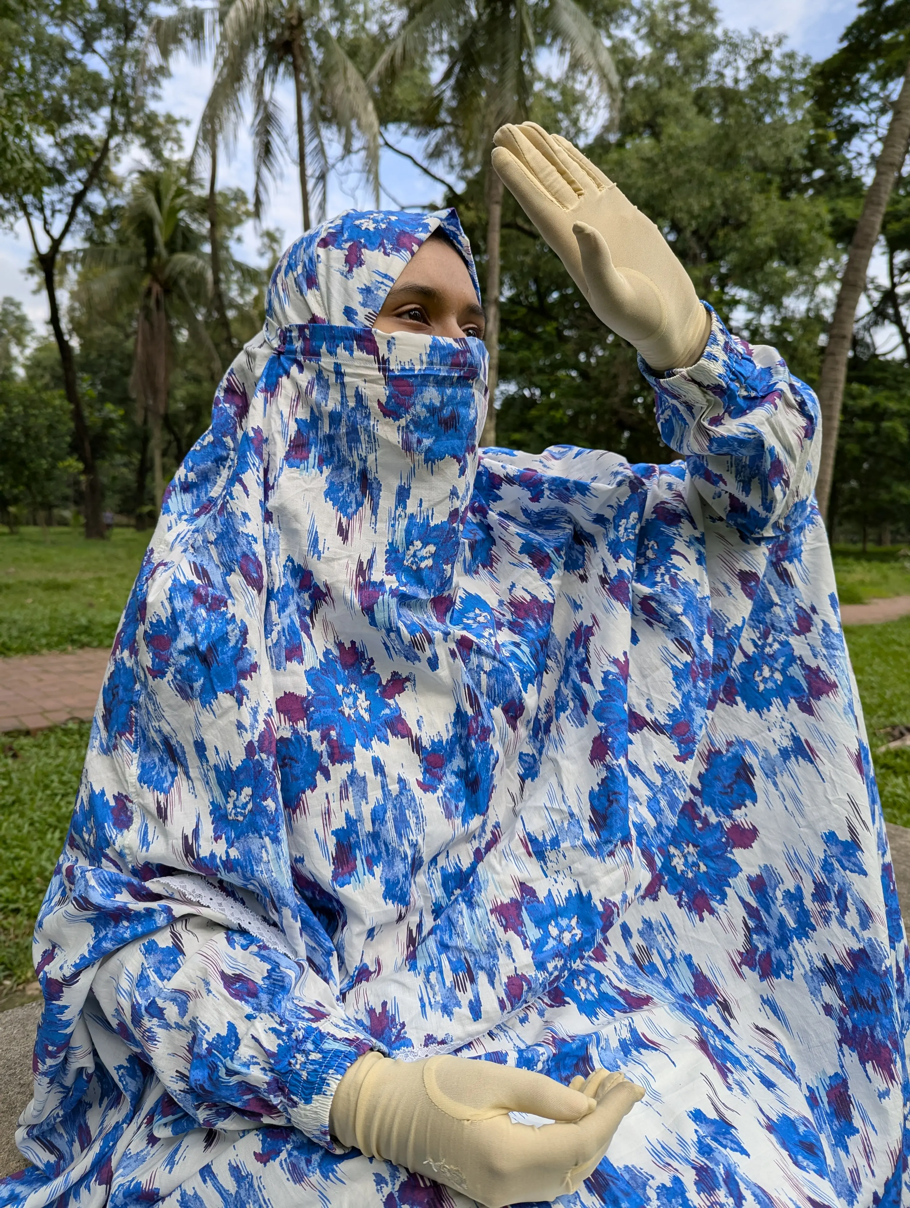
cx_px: 455
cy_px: 604
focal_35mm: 24
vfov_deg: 71.5
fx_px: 839
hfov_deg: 56.9
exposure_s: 1/1121
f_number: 1.85
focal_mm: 6.81
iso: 40
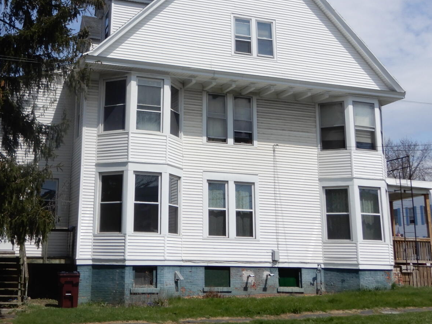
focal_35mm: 46
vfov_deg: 31.3
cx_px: 153
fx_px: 574
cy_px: 108
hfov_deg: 40.8
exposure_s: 1/1600
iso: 80
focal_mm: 4.3
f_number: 3.4
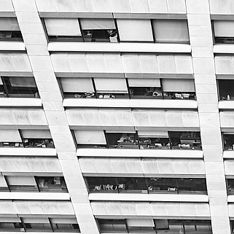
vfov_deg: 13.5
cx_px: 351
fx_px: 941
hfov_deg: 13.4
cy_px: 324
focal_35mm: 123
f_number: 4
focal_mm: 29
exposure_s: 1/80
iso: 100
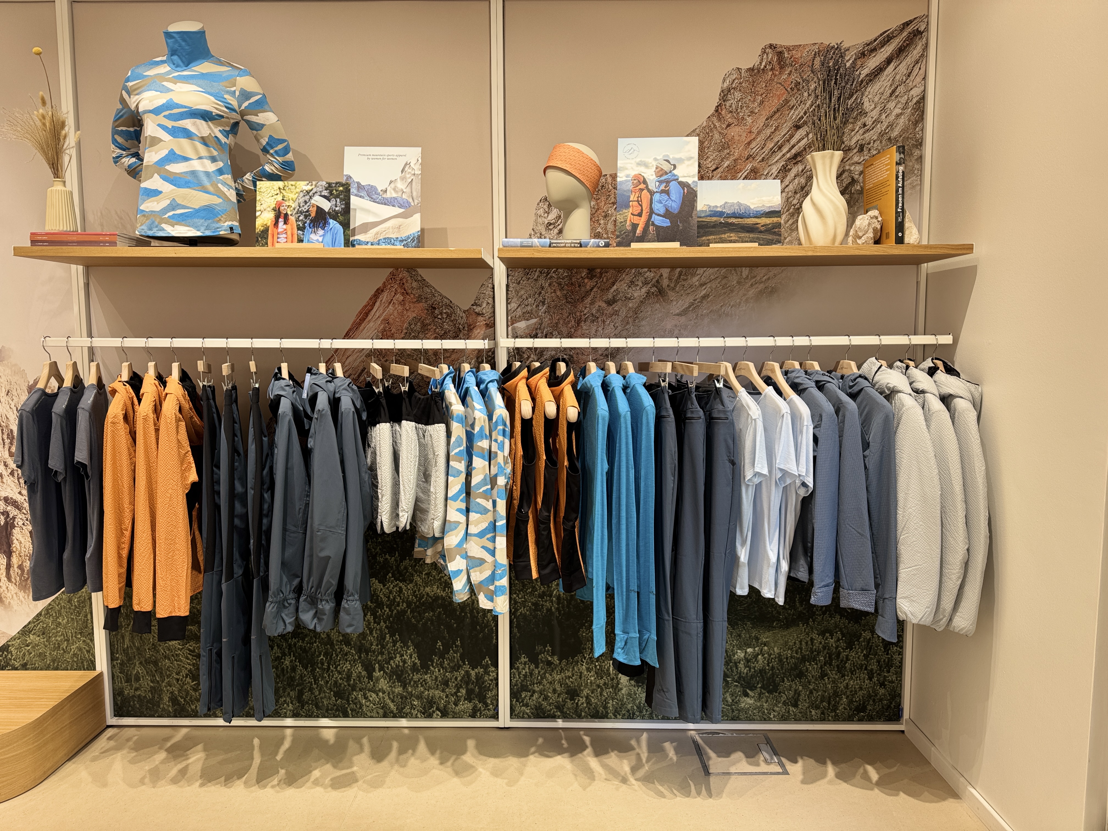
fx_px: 768
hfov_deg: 71.6
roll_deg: +0.2
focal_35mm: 24
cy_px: 416
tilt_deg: -5.6
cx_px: 554
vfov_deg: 56.8
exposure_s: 1/121
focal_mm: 6.76
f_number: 1.78
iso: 64
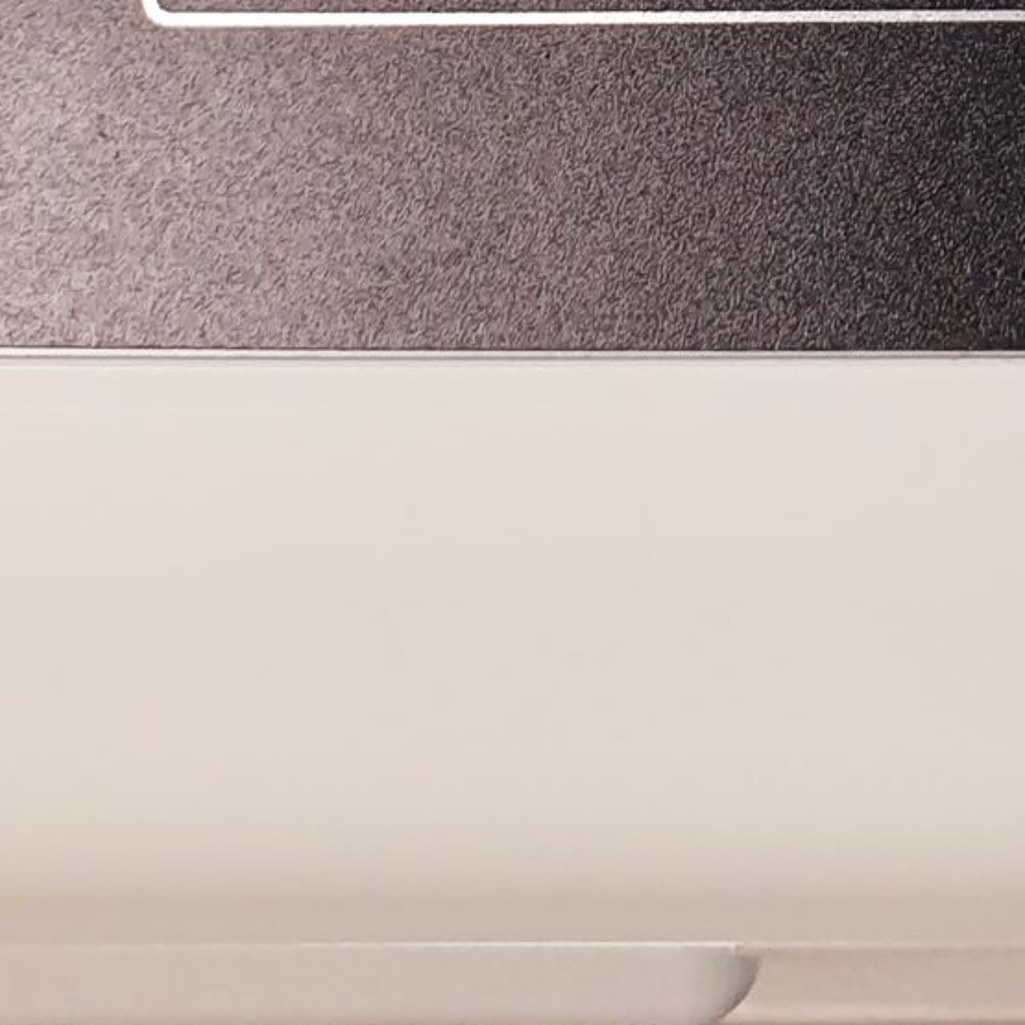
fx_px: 3551
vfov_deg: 14.2
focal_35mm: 106
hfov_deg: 16.0
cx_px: 1099
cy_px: -899
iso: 80
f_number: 2.4
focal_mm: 4.3
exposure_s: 1/50
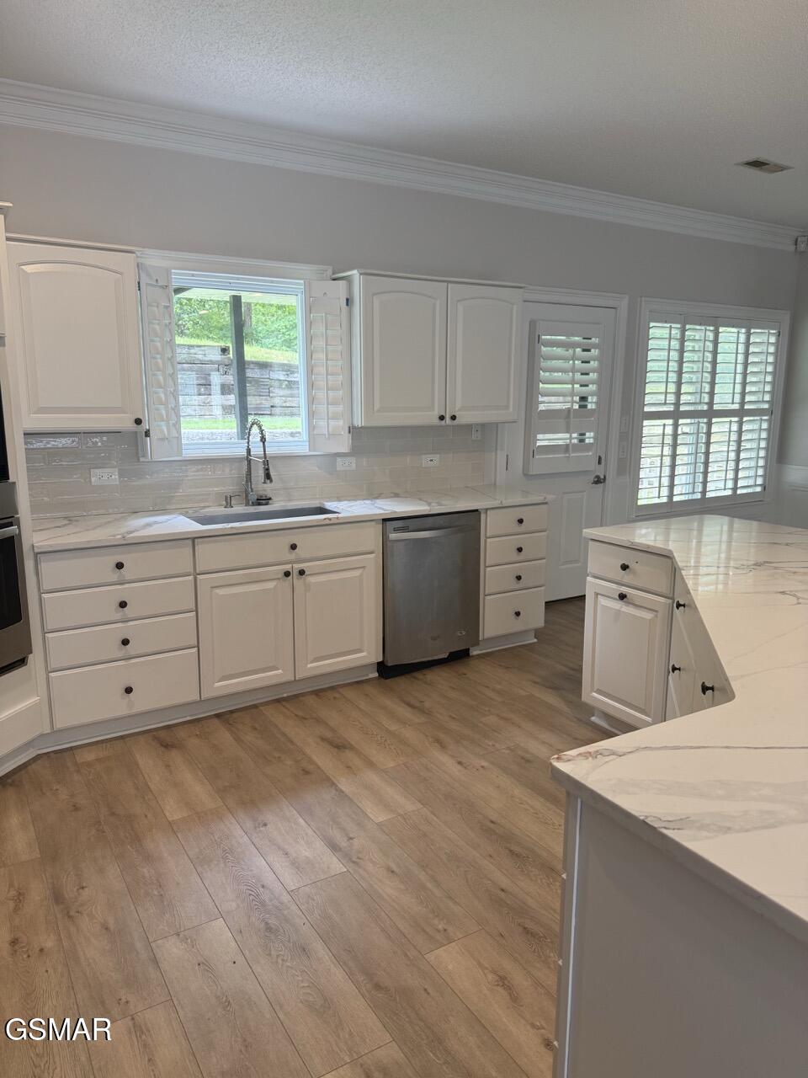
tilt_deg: -10.4
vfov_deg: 71.6
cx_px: 404
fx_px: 747
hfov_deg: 56.8
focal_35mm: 24
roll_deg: -0.6
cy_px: 539
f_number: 1.78
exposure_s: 1/120
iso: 125
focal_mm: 6.76
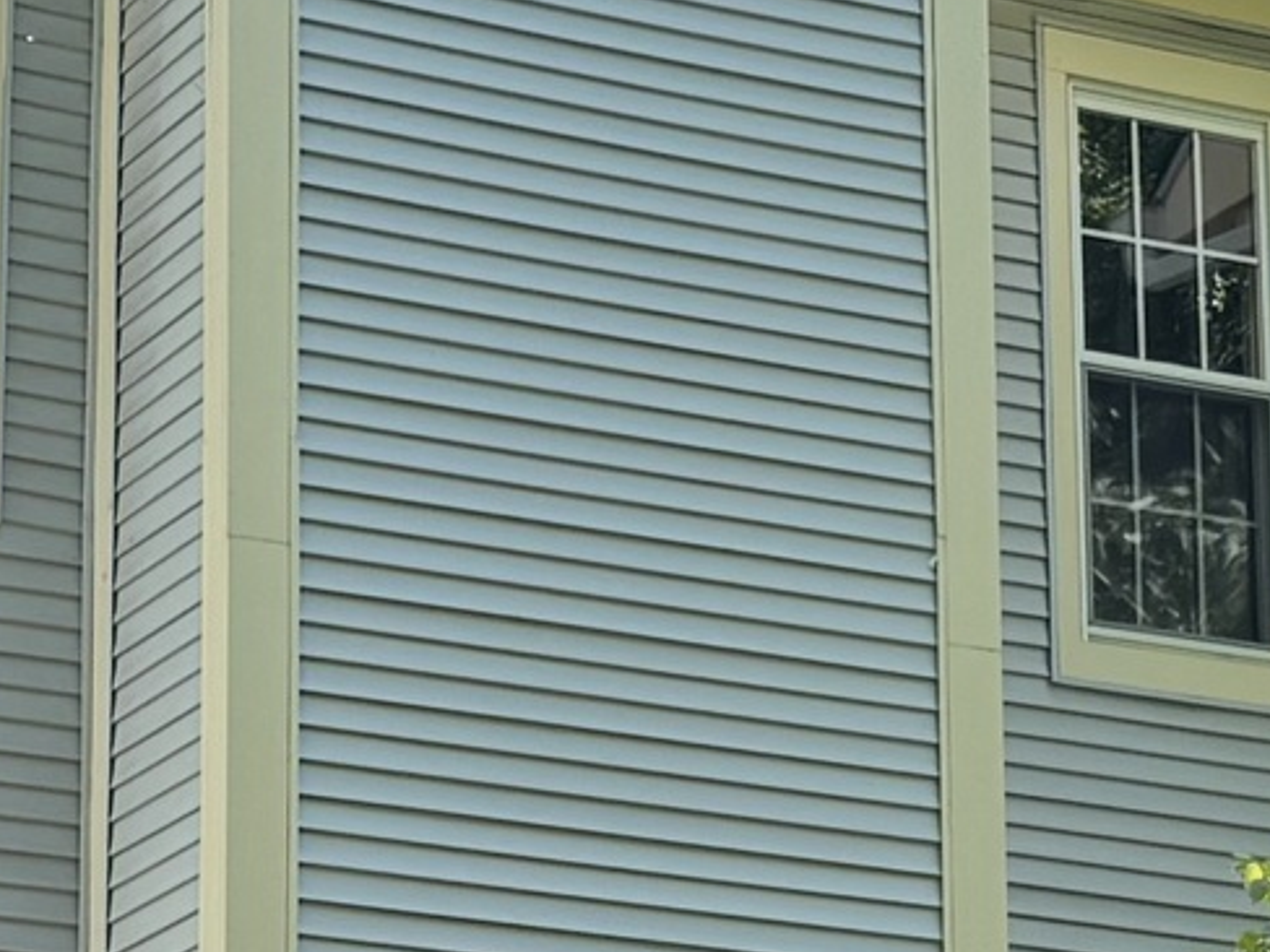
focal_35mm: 151
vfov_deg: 9.8
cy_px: 874
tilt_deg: +12.9
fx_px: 5540
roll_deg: -0.5
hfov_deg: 13.1
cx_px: 596
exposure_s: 1/1456
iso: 80
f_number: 1.78
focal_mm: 6.76
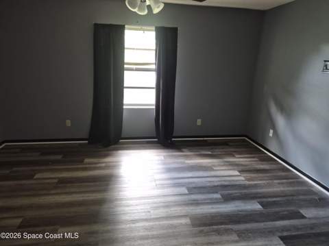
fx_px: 218
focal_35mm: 23
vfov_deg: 58.8
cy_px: 123
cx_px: 164
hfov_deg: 74.0
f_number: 1.8
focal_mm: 5.4
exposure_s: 1/10
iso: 125
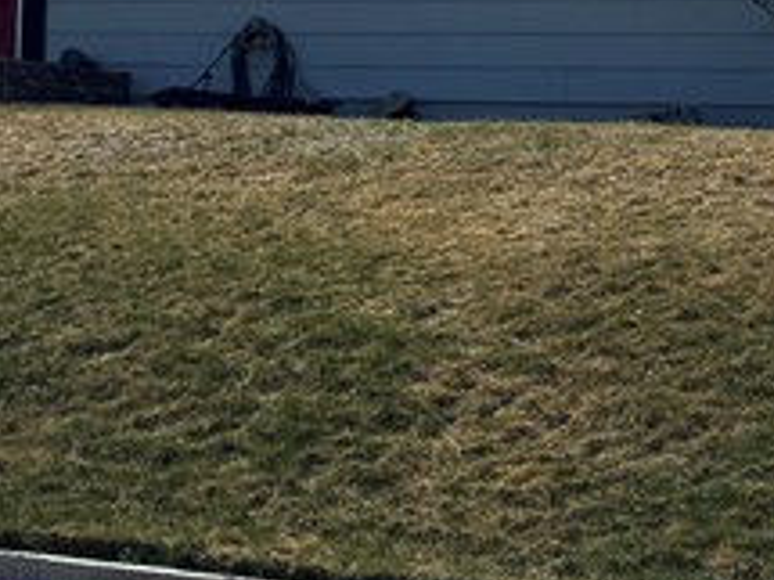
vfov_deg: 11.9
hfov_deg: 15.5
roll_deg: -2.0
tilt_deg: +3.6
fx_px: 2771
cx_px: -65
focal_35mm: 124
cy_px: 58
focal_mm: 5.96
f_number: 1.6
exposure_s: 1/4255
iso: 50
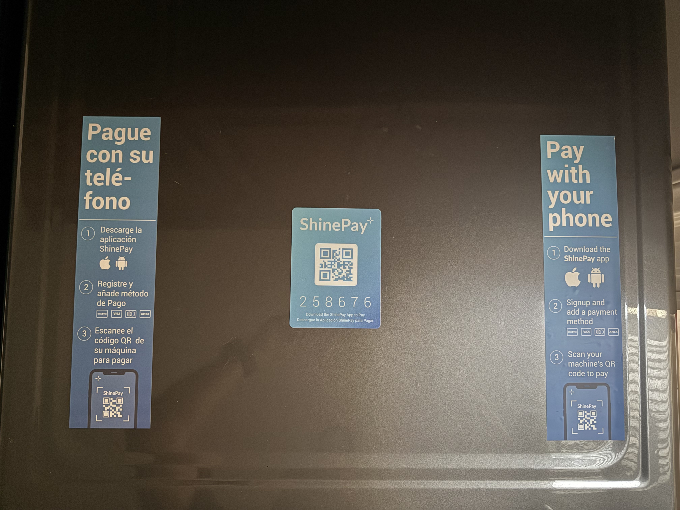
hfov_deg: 71.6
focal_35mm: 24
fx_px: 471
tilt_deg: -84.7
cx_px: 340
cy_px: 255
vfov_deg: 56.8
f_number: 1.78
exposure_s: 1/16
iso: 1250
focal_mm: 6.76
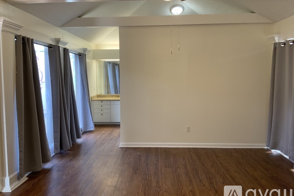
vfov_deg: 42.3
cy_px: 91
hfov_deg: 60.3
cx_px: 146
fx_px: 253
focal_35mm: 31
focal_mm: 3
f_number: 1.8
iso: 64
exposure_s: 1/60
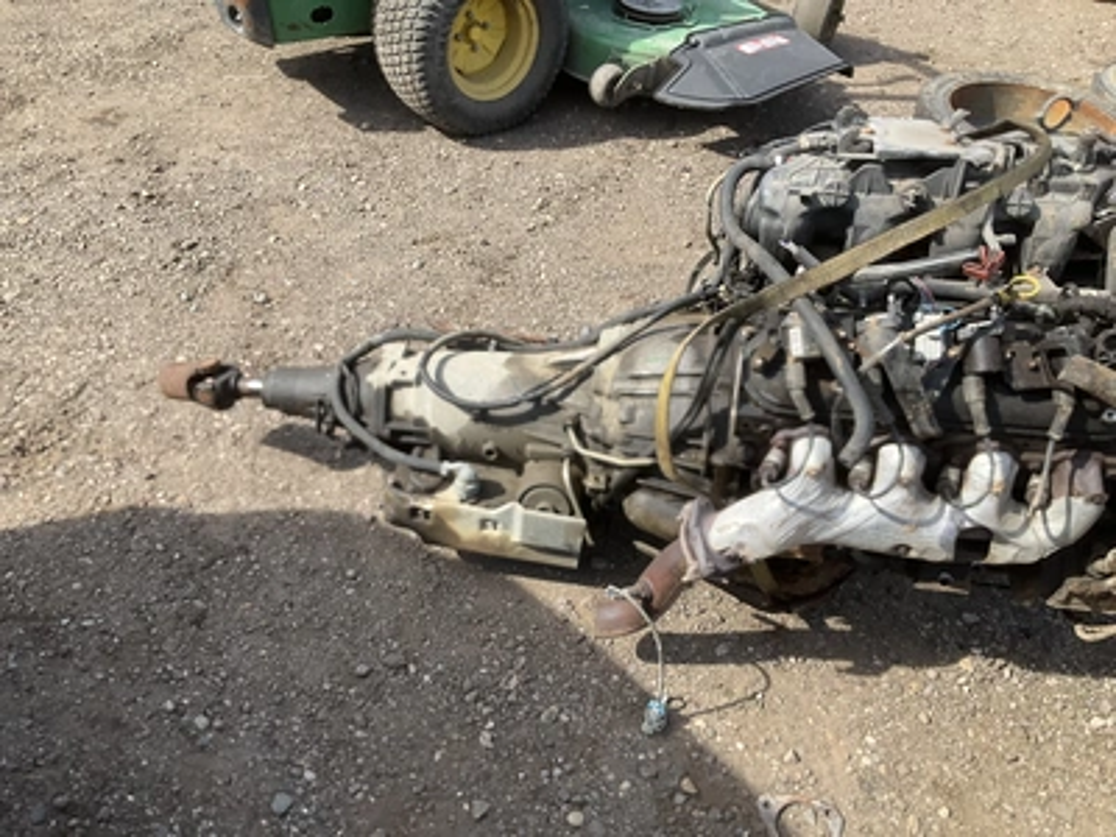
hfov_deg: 61.7
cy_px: 418
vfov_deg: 48.2
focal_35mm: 29
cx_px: 558
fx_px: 935
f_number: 1.8
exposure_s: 1/728
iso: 25
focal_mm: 3
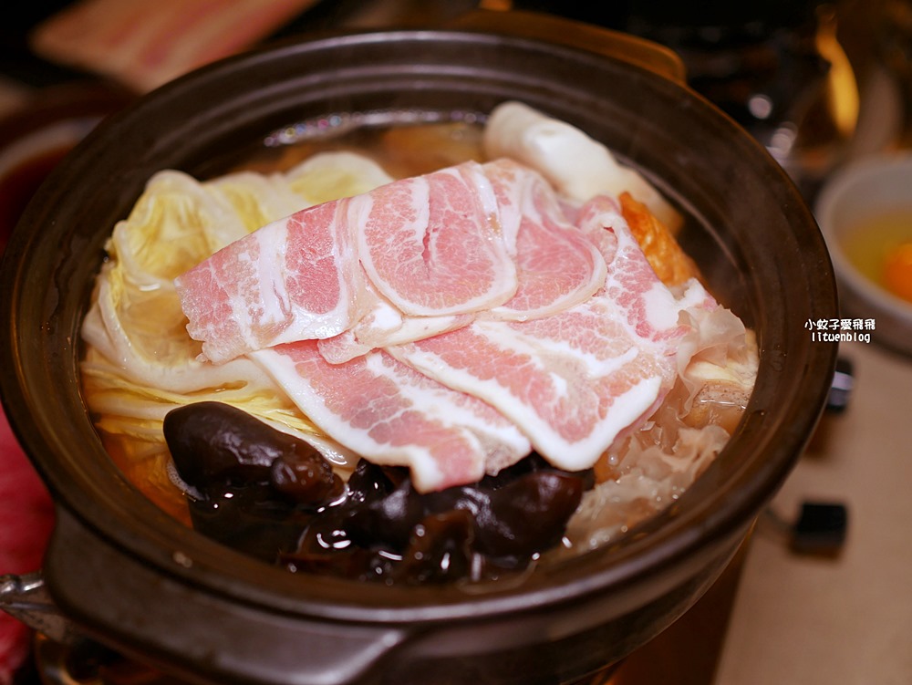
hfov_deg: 38.2
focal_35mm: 50
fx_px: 1318
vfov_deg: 29.1
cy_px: 342
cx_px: 456
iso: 200
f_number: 1.8
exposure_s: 1/125
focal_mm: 25
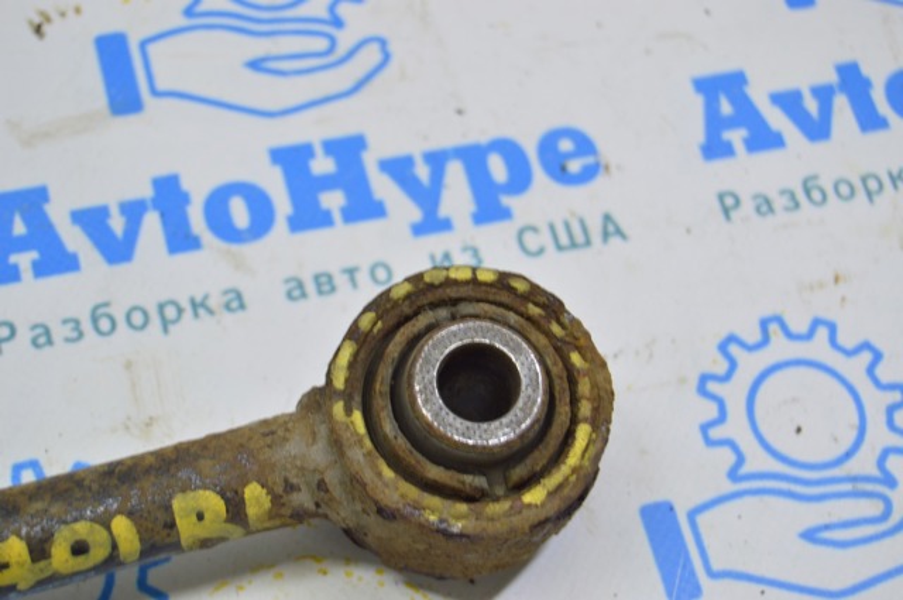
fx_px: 2067
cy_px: 300
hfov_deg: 24.6
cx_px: 452
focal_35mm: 82
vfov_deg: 16.5
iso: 400
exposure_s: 1/20
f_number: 5.6
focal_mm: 55
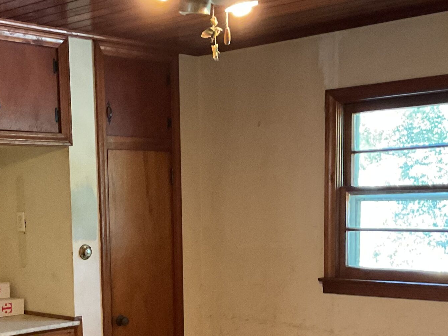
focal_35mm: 66
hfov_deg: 29.2
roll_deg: +0.9
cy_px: 297
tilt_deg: -7.1
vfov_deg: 21.8
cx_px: 152
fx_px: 854
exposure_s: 1/40
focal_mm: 3
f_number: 1.8
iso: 320
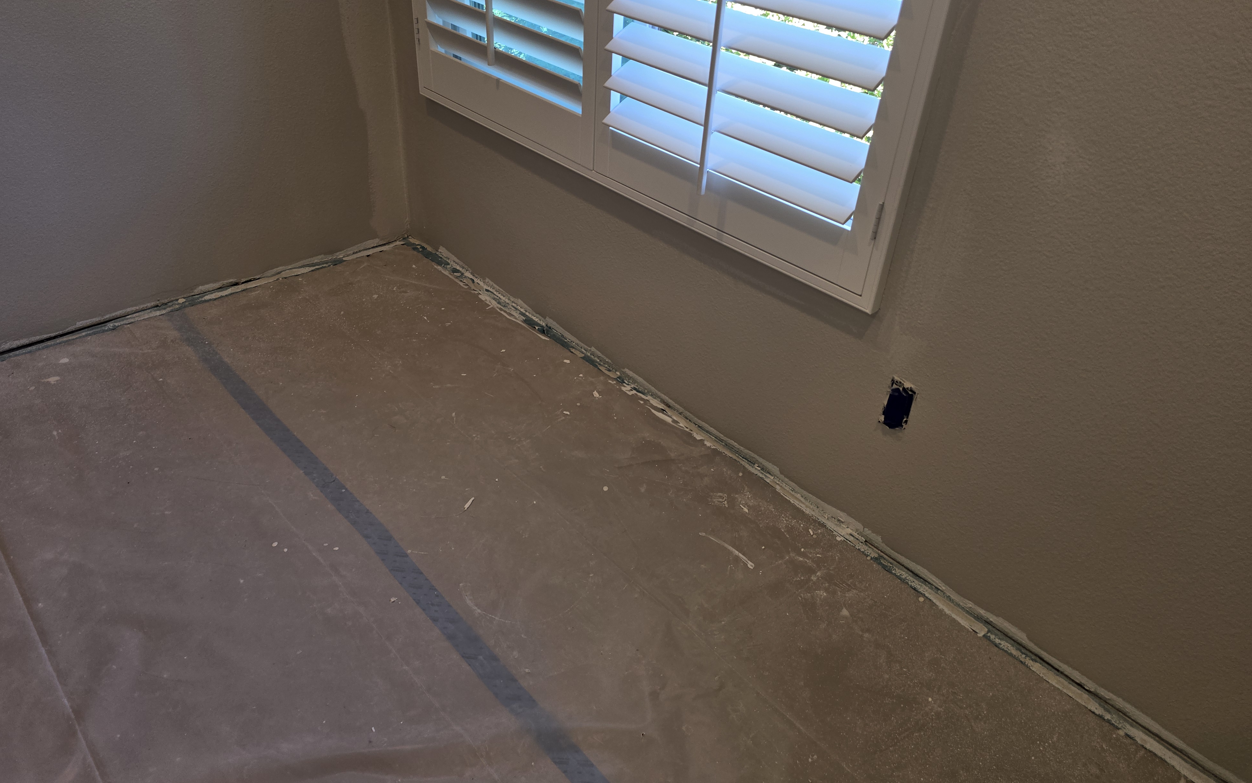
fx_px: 853
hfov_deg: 72.5
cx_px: 629
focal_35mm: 25
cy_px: 361
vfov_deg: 49.2
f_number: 1.7
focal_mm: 6.3
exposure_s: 1/60
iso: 25
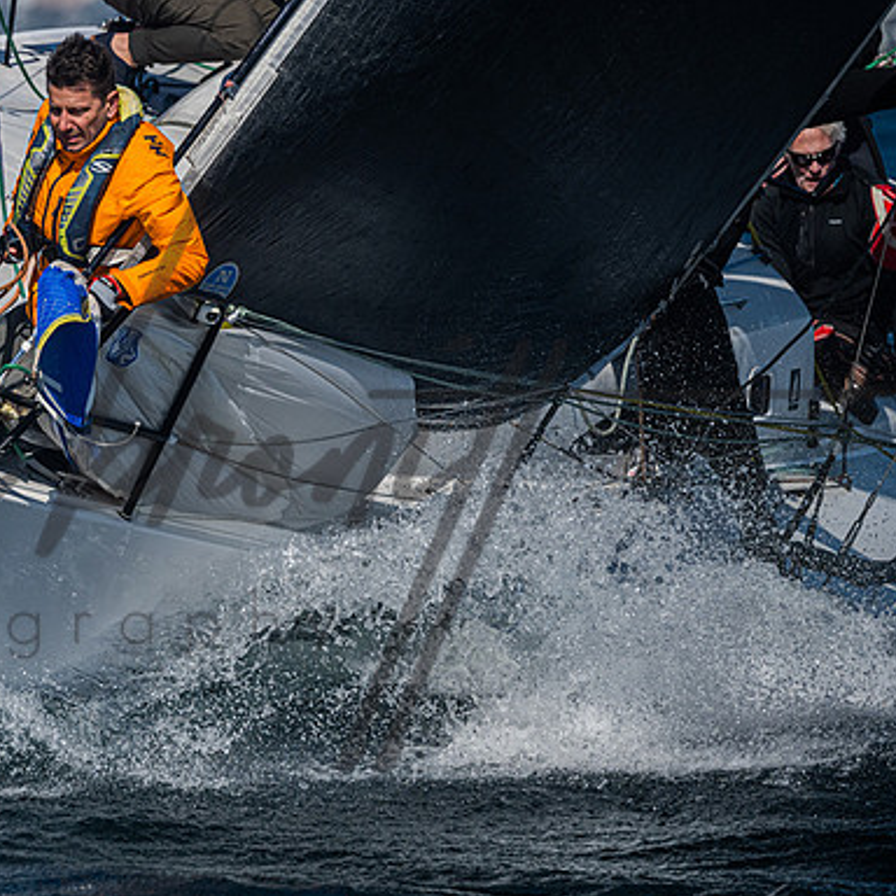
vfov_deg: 3.3
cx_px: 96
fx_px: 15521
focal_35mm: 530
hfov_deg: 3.3
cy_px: 492
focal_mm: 330
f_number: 6.3
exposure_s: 1/8000
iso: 400
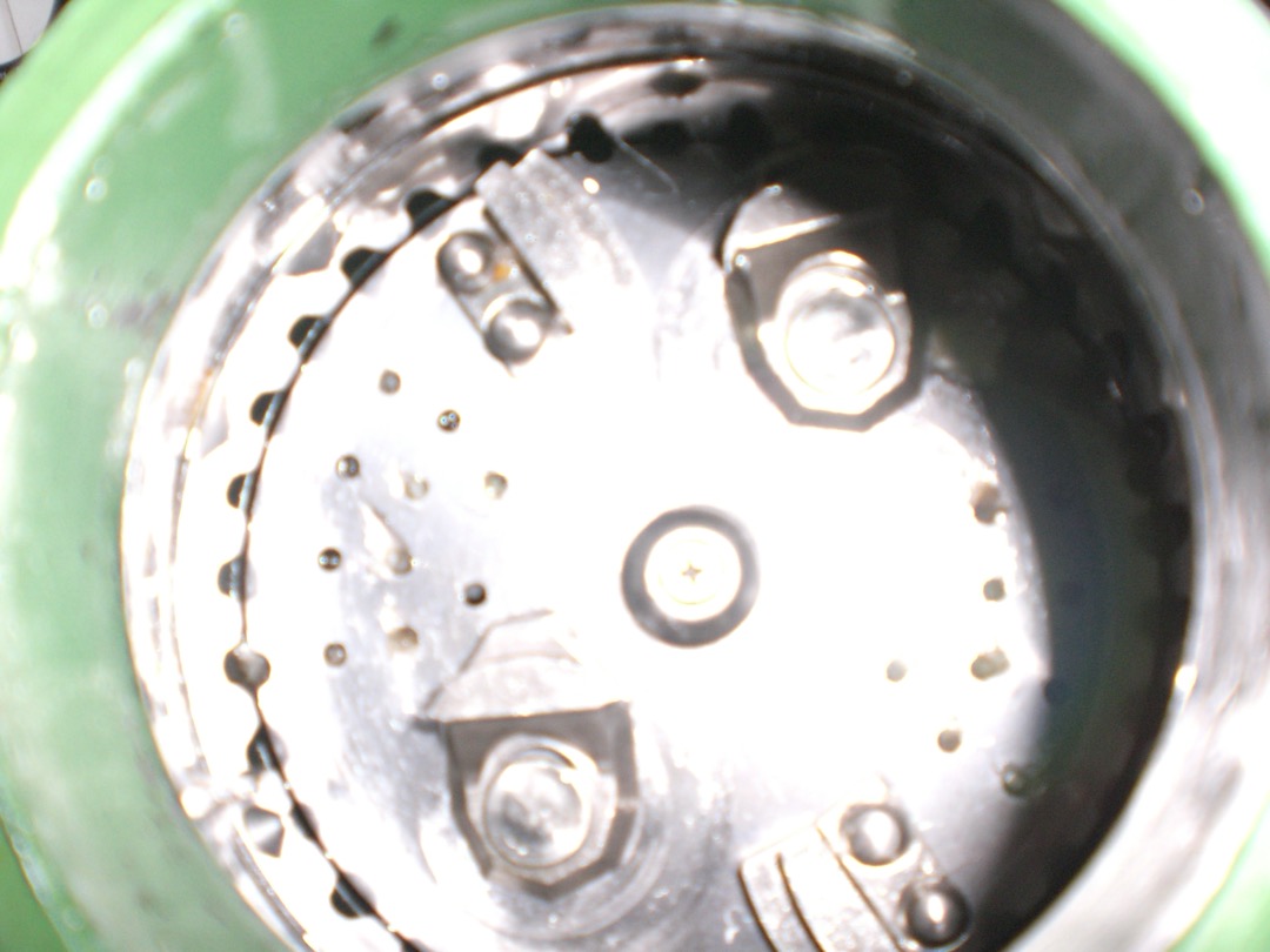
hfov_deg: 49.0
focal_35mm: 38
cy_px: 476
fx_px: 1394
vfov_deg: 37.7
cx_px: 635
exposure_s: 1/60
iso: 200
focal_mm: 6.3
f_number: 3.1
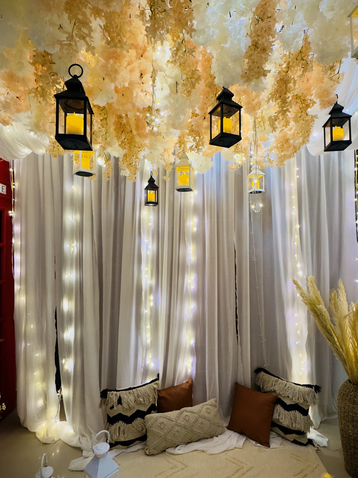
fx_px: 276
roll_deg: +0.7
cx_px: 183
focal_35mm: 20
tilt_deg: +1.7
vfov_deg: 81.7
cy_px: 245
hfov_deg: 66.0
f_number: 2.2
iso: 320
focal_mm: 2.22
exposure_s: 1/100
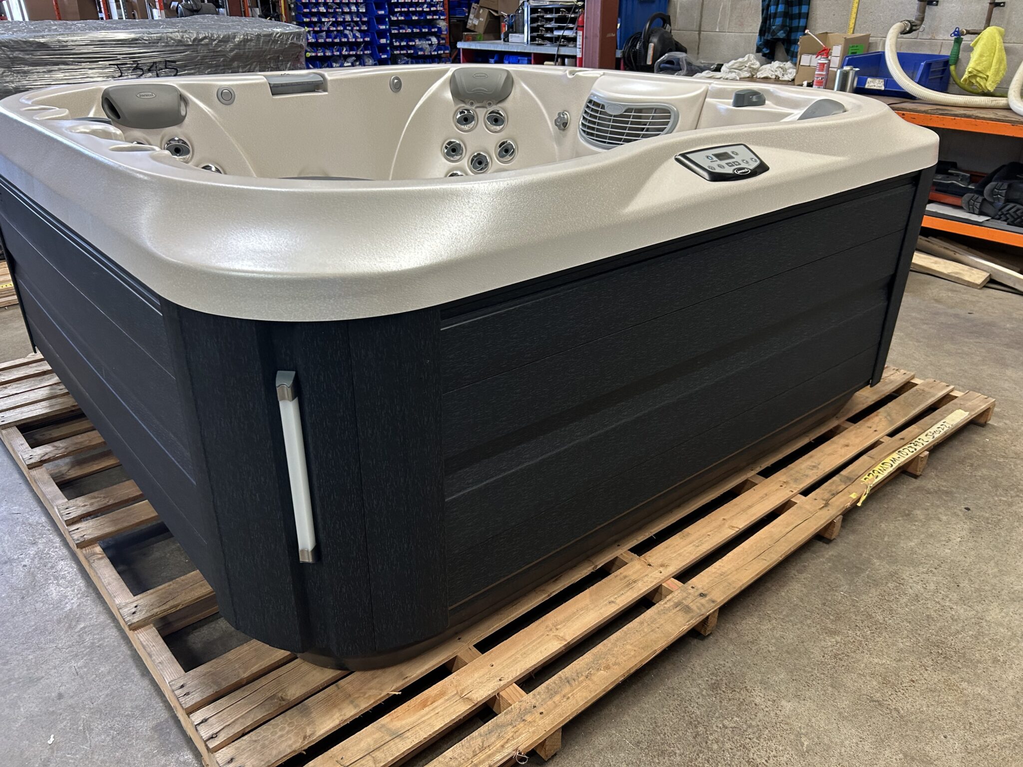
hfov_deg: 67.3
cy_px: 384
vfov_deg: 53.1
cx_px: 512
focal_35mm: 26
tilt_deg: -27.0
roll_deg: +0.3
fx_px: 768
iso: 160
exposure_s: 1/60
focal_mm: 5.7
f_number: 1.5
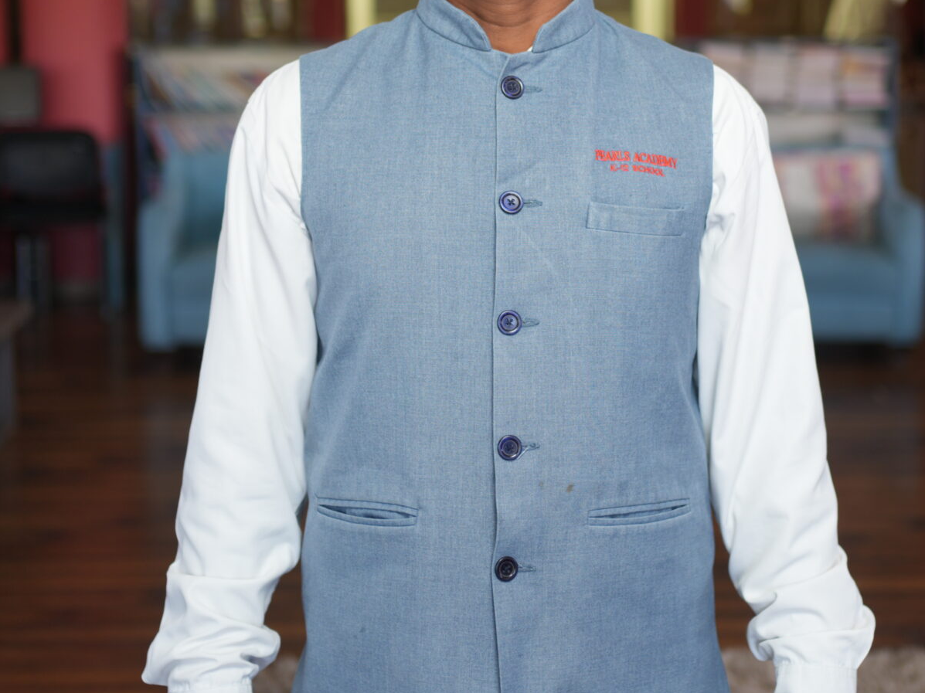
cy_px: 200
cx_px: 542
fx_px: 1923
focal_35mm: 72
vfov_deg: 20.3
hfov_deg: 27.0
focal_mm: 35
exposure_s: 1/200
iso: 160
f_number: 1.8
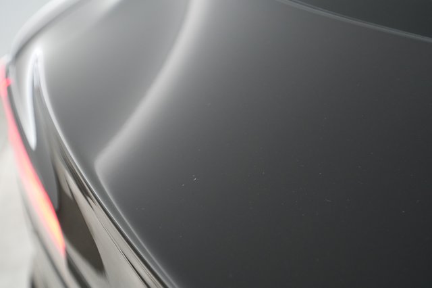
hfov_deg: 65.5
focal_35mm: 28
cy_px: 144
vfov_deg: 46.4
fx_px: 336
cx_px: 216
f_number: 4.5
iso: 4000
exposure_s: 1/100
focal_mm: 28
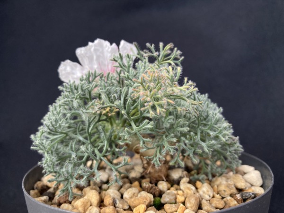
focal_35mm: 28
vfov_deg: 49.7
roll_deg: +1.0
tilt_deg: -0.9
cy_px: 106
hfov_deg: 63.4
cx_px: 142
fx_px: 230
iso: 64
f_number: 1.8
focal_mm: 3.99
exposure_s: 1/121
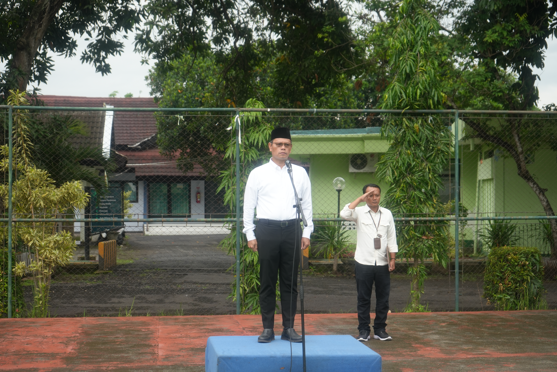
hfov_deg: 28.8
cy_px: 186
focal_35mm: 70
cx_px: 278
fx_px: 1083
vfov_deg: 19.5
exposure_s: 1/160
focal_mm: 70
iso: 320
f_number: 5.6
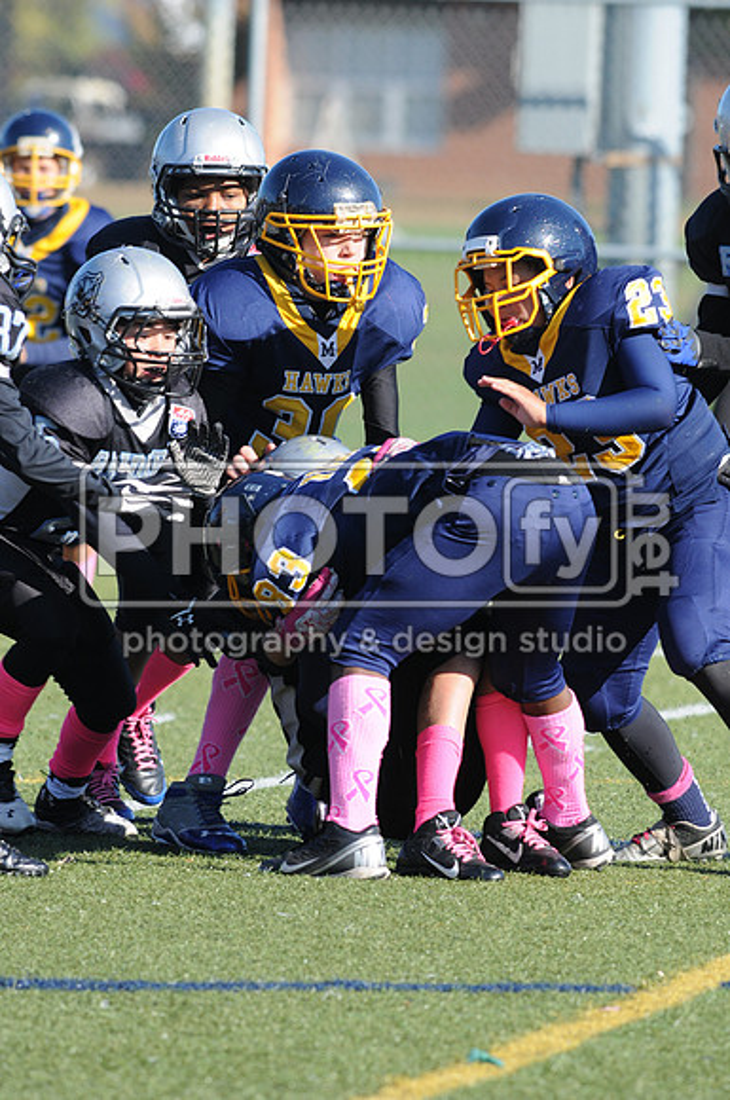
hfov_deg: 3.0
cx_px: 365
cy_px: 550
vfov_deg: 4.6
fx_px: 13727
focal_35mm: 450
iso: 200
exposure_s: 1/500
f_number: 6.3
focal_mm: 300
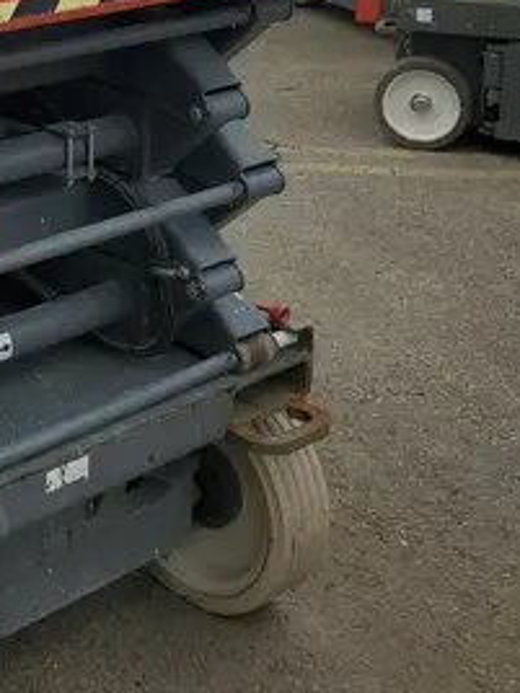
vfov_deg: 25.4
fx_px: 1422
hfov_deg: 19.0
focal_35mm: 71
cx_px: -179
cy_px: -76
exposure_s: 1/1541
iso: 50
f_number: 2.4
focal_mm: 4.3
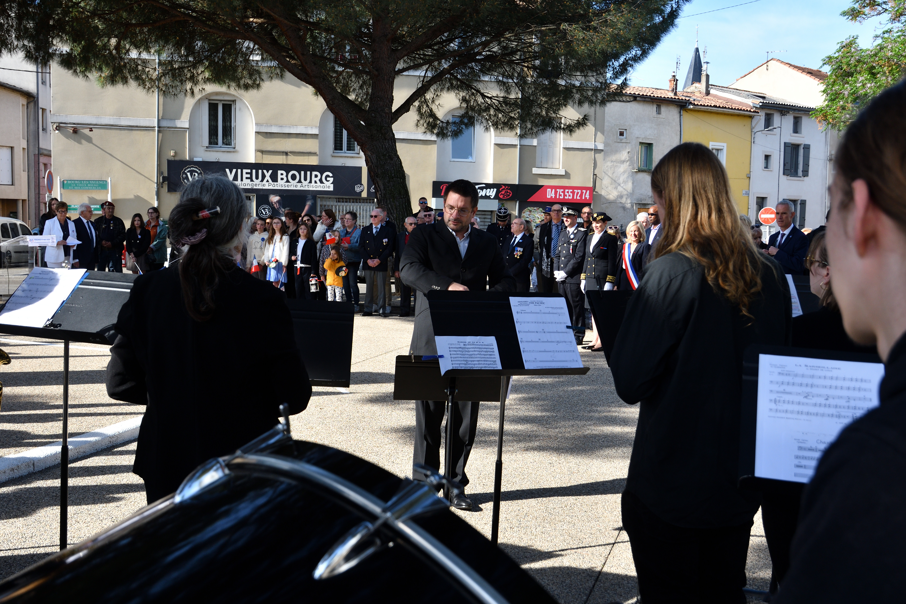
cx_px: 453
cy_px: 302
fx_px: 981
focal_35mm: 39
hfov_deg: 49.6
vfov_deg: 34.2
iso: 200
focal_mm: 26
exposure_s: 1/400
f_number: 5.6
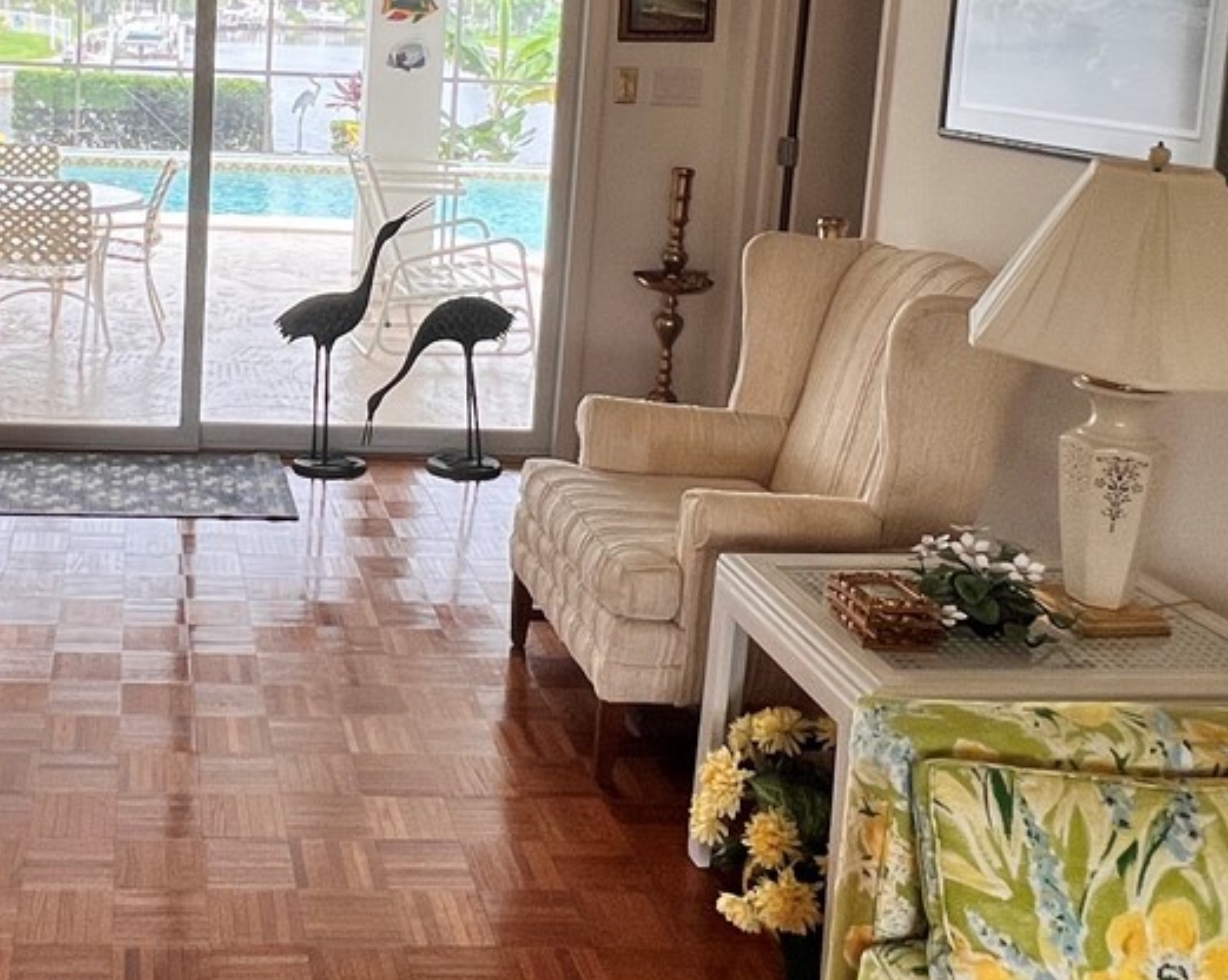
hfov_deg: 44.4
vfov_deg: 36.9
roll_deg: -2.8
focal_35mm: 39
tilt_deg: -8.0
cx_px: 233
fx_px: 1416
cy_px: 200
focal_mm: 1.57
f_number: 1.8
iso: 64
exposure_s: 1/120
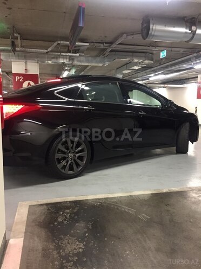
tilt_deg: -7.2
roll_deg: -0.2
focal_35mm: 29
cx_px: 100
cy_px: 134
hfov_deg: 48.2
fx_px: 225
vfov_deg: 61.7
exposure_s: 1/33
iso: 200
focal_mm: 4.15
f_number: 2.2
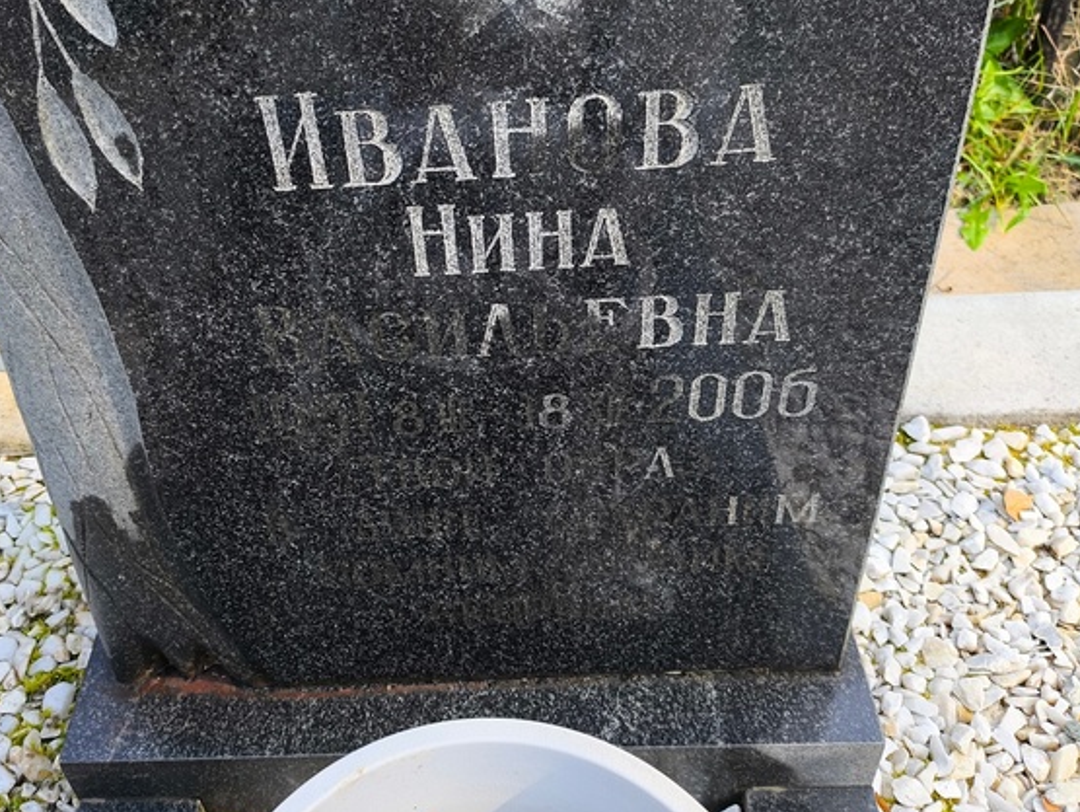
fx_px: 1124
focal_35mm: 36
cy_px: 354
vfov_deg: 39.6
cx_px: 474
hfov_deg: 51.2
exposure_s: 1/181
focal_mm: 4.71
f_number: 1.7
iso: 50
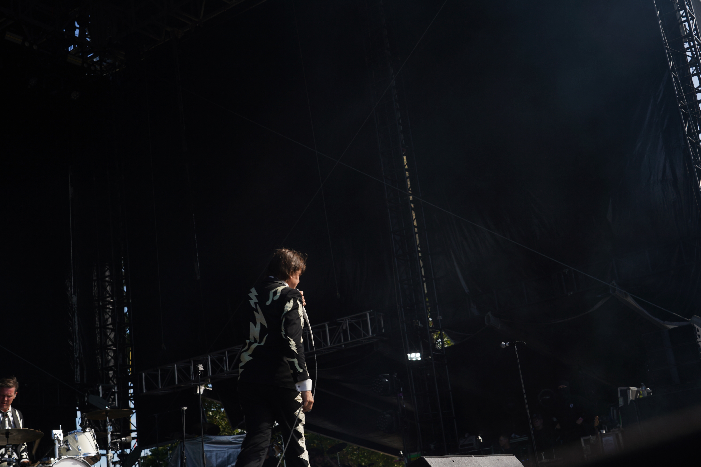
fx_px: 935
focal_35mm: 48
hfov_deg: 41.1
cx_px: 350
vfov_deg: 28.1
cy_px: 234
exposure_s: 1/250
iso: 100
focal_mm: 48
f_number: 8
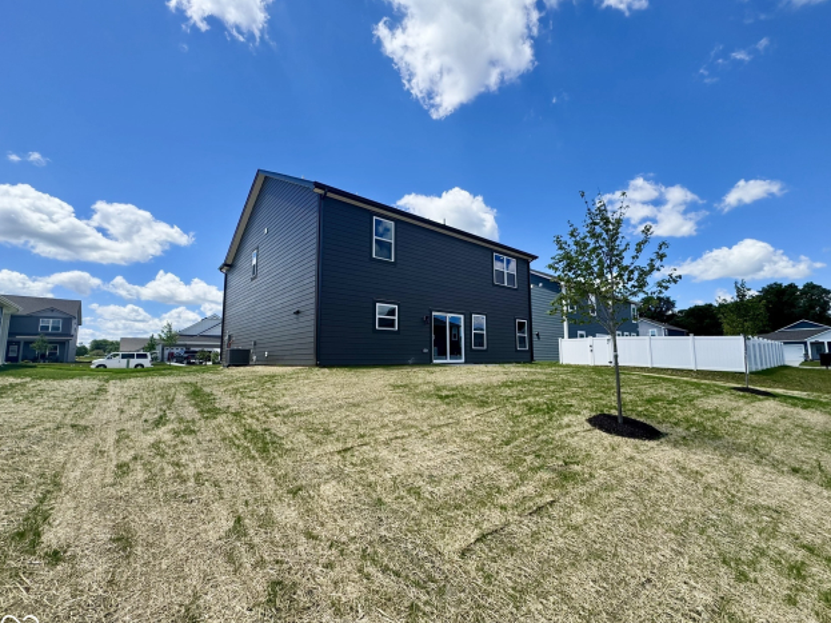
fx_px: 360
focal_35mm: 15
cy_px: 320
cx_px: 426
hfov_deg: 98.2
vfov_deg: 81.7
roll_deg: +0.1
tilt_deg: +6.7
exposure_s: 1/1217
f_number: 2.2
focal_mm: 2.22
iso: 50
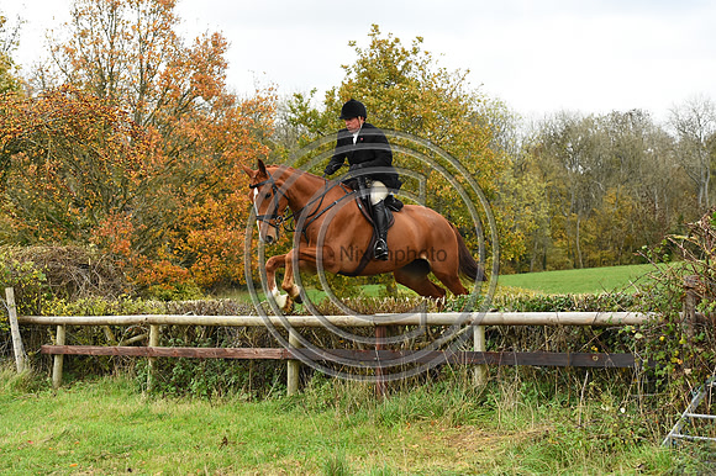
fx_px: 1550
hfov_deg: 26.0
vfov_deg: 17.5
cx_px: 358
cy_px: 238
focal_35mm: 78
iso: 3200
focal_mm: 78
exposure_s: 1/1250
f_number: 5.6
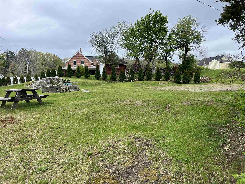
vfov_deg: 53.1
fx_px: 184
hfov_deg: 67.3
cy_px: 92
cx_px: 122
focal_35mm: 26
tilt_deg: -4.3
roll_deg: +0.3
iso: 50
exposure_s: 1/1647
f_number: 1.6
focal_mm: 5.1
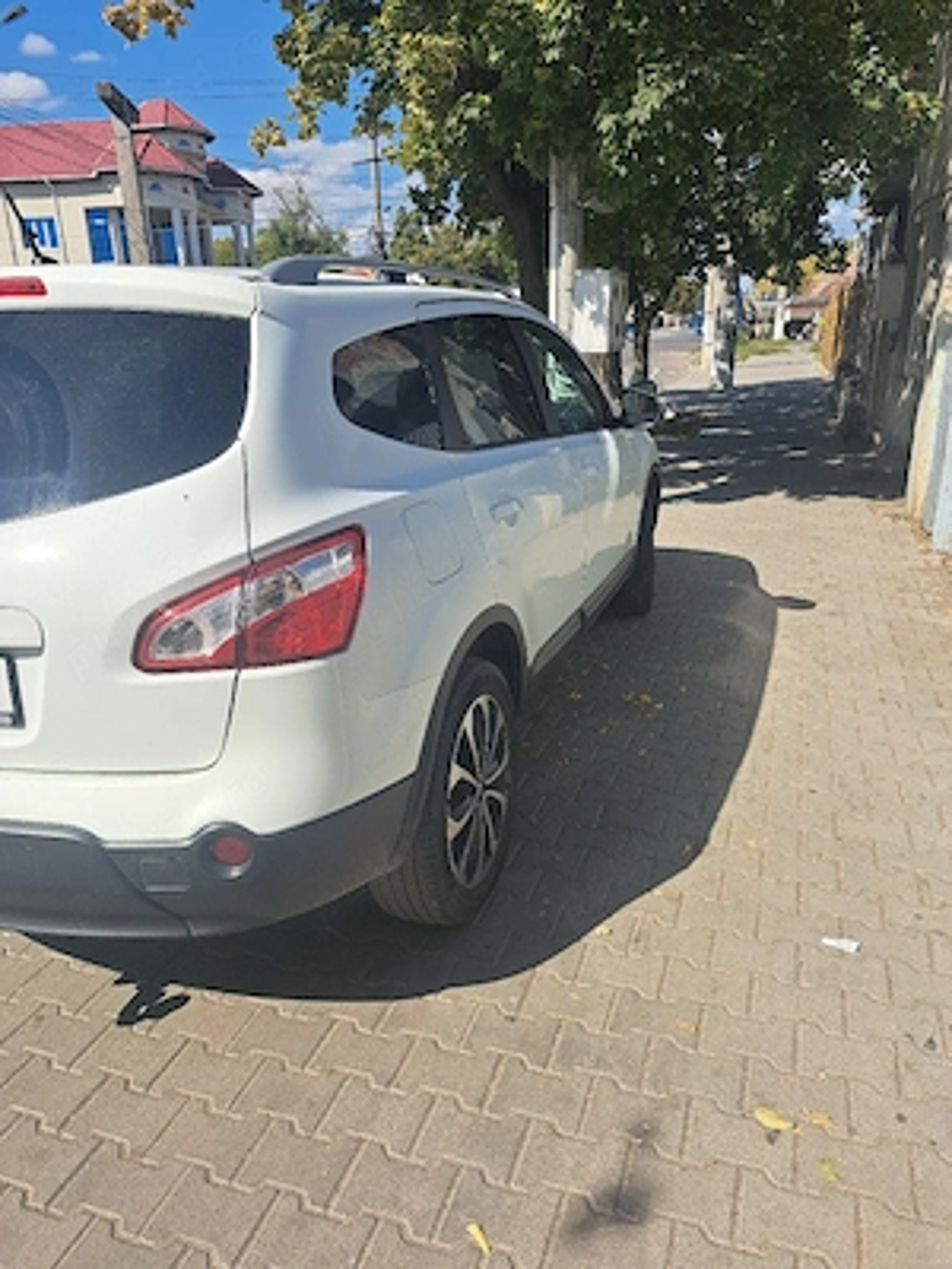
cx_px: 476
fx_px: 880
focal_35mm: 24
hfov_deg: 56.8
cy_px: 634
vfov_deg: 71.6
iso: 50
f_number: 1.8
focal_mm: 5.23
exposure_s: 1/1429
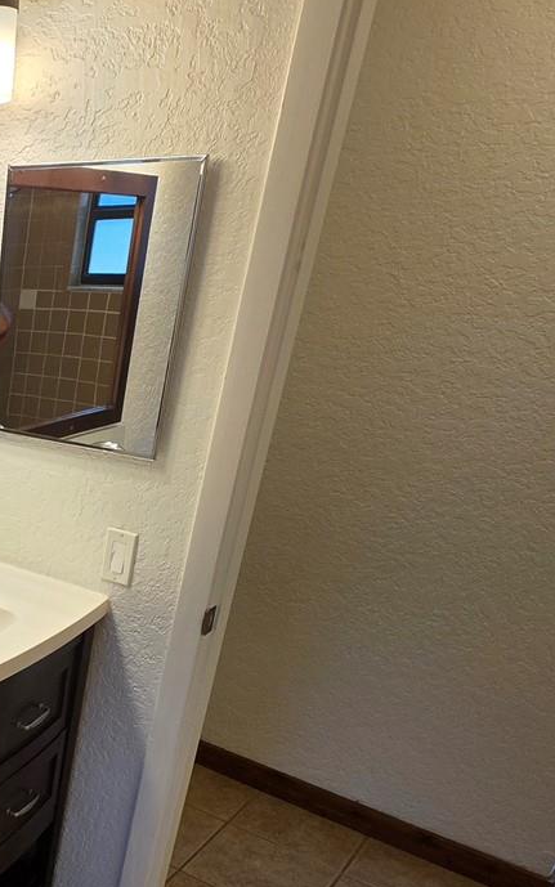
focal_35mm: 32
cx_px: -144
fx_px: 774
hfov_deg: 31.5
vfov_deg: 56.4
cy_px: 676
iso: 80
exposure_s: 1/120
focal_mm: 2.2
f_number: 1.9
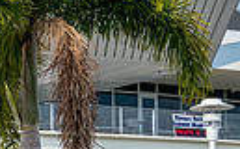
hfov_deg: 11.9
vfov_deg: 8.0
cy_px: 202
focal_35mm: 161
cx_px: -201
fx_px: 1051
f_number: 14
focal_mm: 35
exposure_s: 1/200
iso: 200
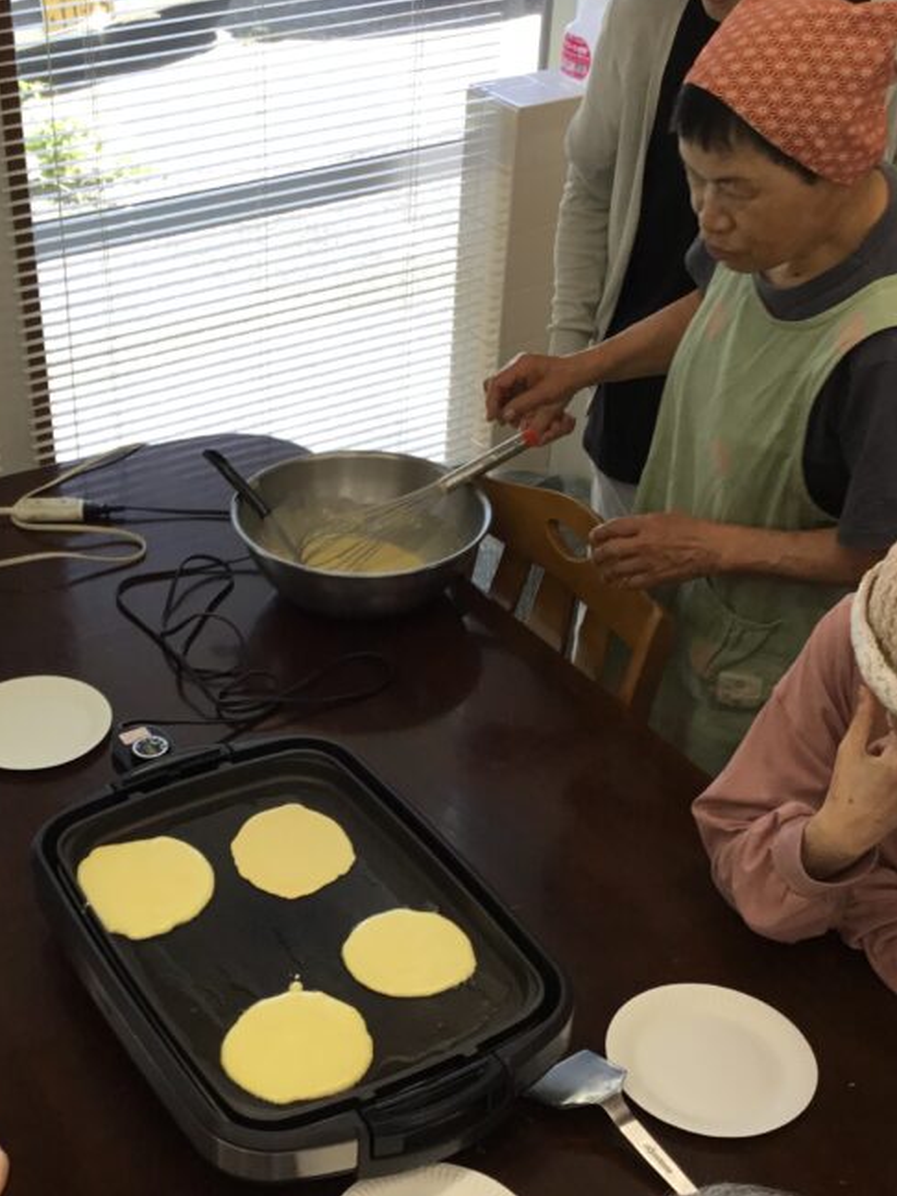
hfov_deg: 29.3
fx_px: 1693
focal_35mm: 49
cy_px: 755
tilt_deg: -38.3
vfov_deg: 38.6
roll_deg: +1.4
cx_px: 249
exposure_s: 1/120
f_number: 2.4
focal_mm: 3.3
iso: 50
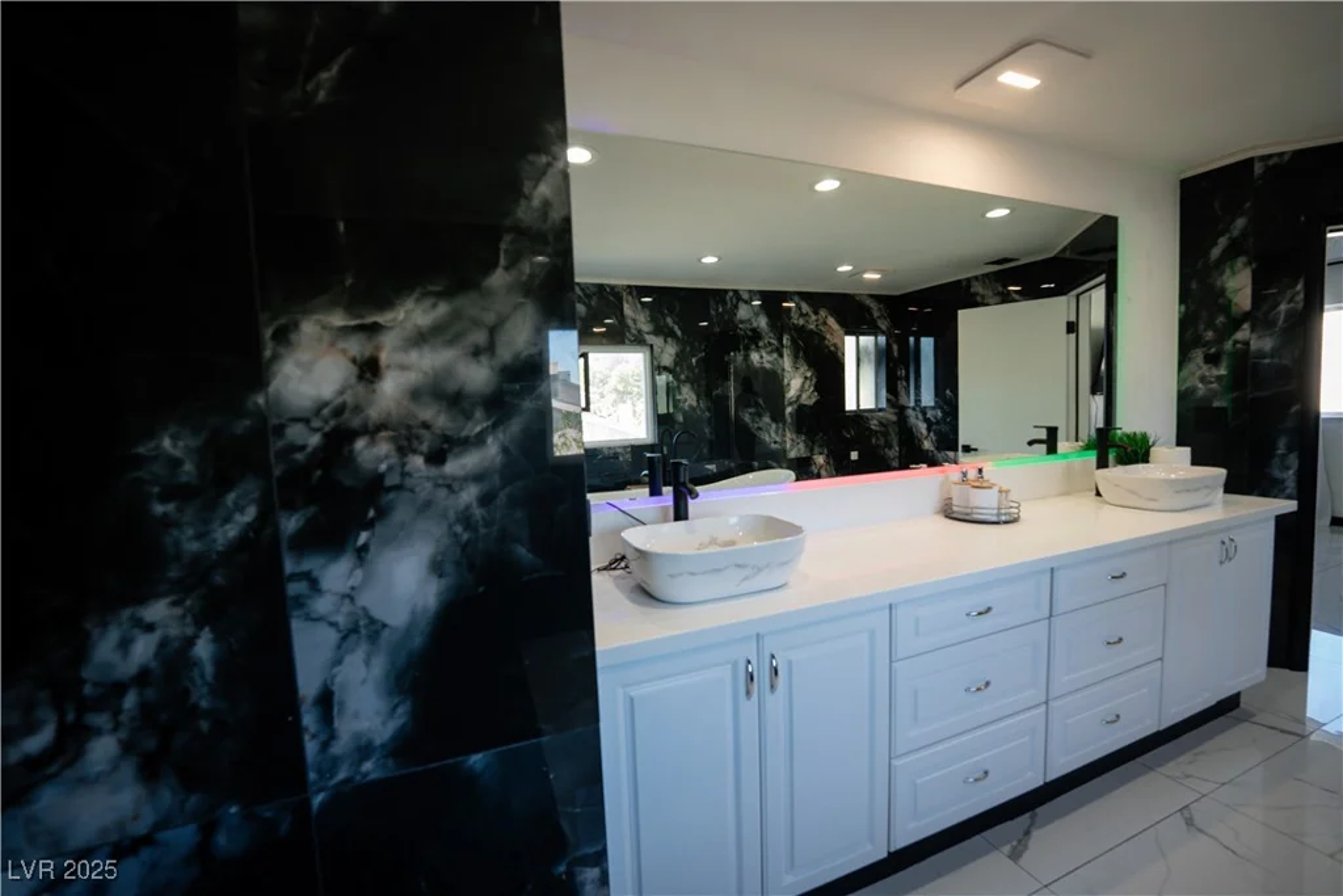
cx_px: 672
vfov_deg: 81.2
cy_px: 448
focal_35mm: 14
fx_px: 522
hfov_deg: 104.2
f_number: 4
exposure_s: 1/160
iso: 800
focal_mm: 14
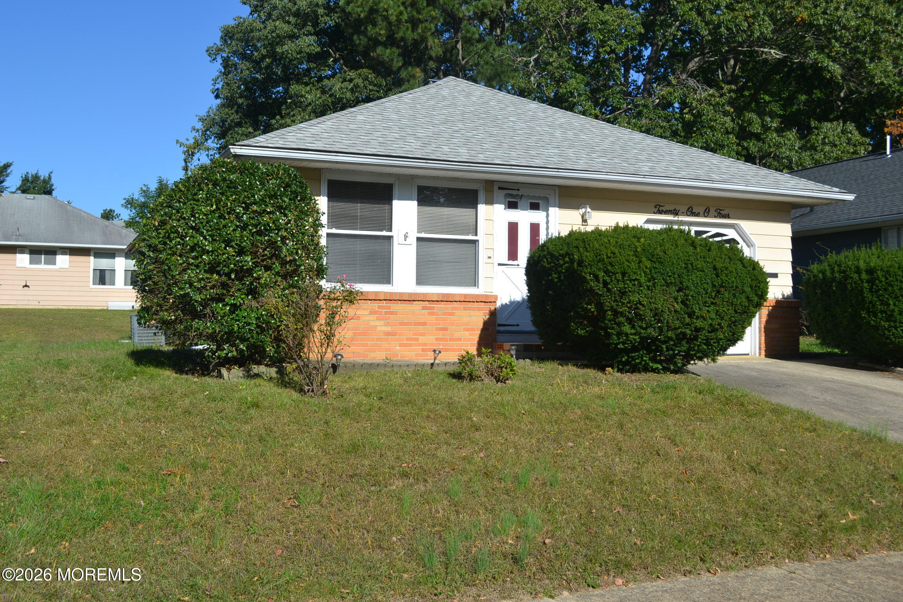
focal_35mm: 36
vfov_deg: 36.9
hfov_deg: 53.1
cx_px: 452
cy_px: 301
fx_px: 903
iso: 100
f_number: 8
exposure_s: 1/250
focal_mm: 24
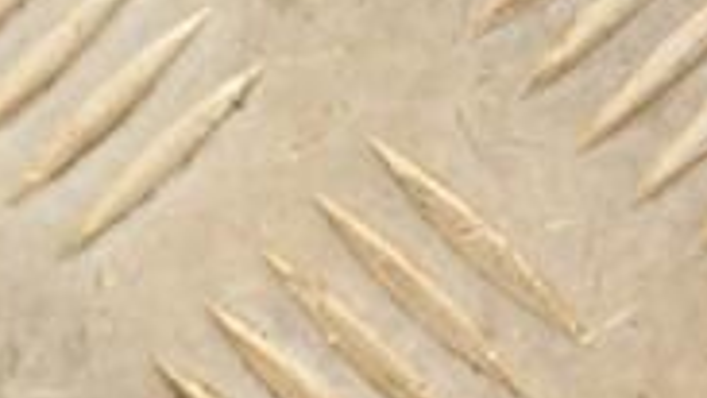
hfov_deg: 5.5
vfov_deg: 3.1
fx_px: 7251
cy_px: 255
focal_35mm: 387
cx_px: -429
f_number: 5.3
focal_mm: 75
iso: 800
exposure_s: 1/200
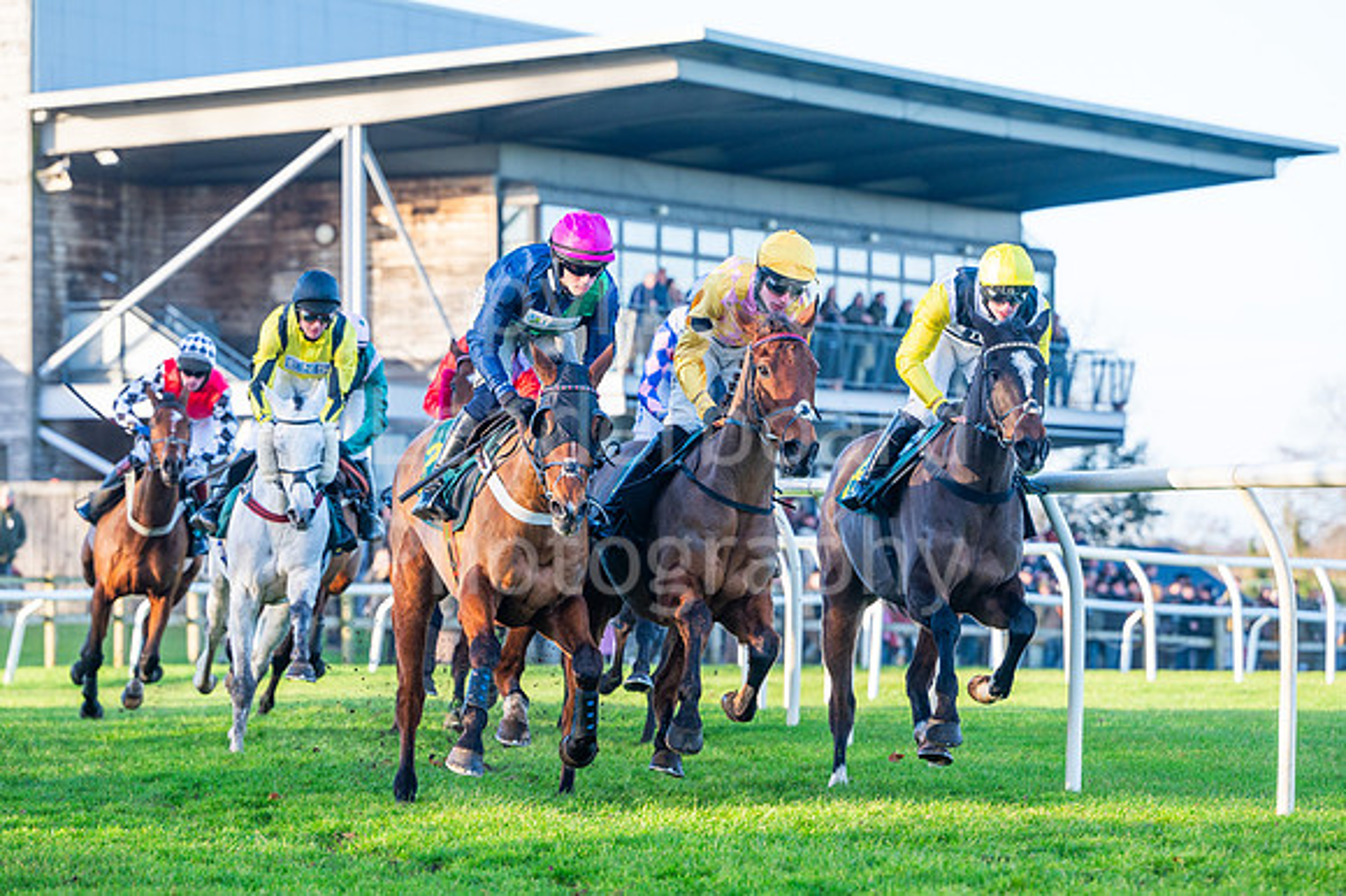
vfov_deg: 8.6
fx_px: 5934
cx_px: 684
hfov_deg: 12.9
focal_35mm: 159
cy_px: 456
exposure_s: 1/800
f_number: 3.5
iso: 320
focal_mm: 130
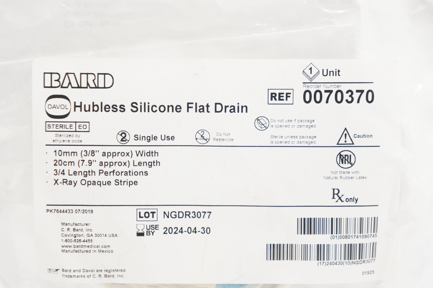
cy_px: 144
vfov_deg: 16.5
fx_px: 991
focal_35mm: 82
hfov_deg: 24.6
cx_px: 216
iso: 400
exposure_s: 1/60
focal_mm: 55
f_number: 5.6
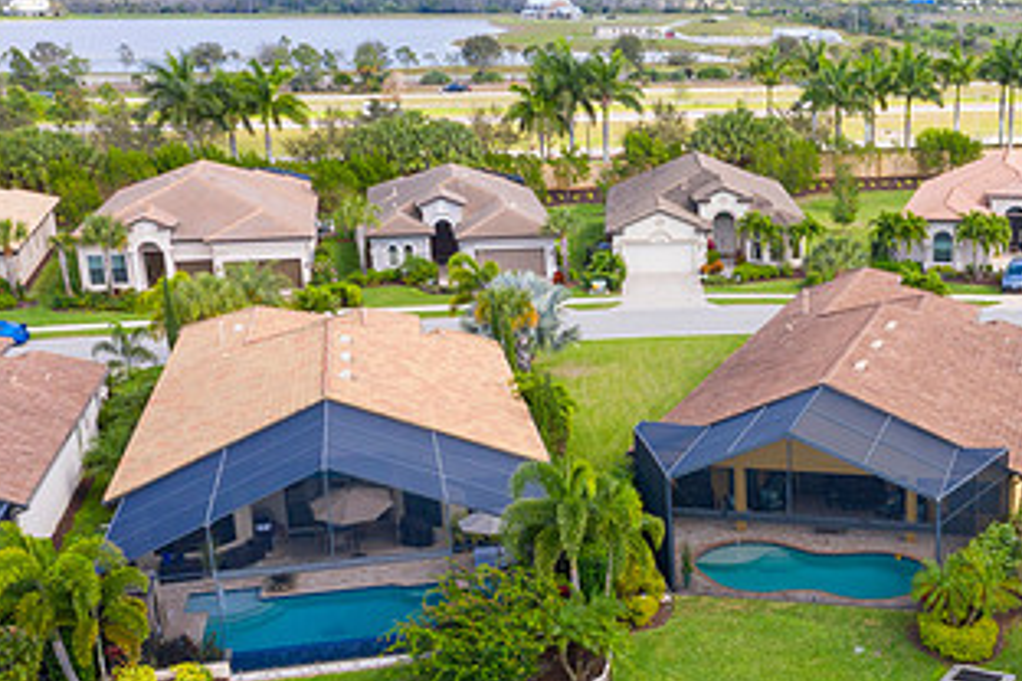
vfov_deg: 25.8
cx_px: 845
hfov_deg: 36.6
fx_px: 1476
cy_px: 481
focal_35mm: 52
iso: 100
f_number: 10
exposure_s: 1/80
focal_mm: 10.26
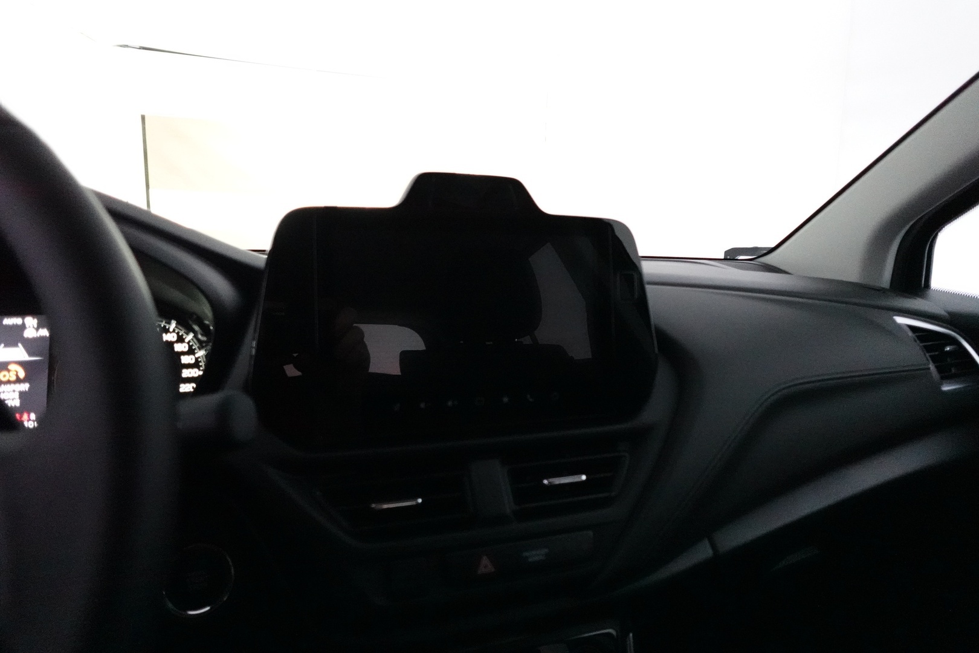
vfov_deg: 61.9
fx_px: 544
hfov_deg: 84.0
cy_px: 326
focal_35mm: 20
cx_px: 490
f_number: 2
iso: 5000
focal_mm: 7.6
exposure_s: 1/250
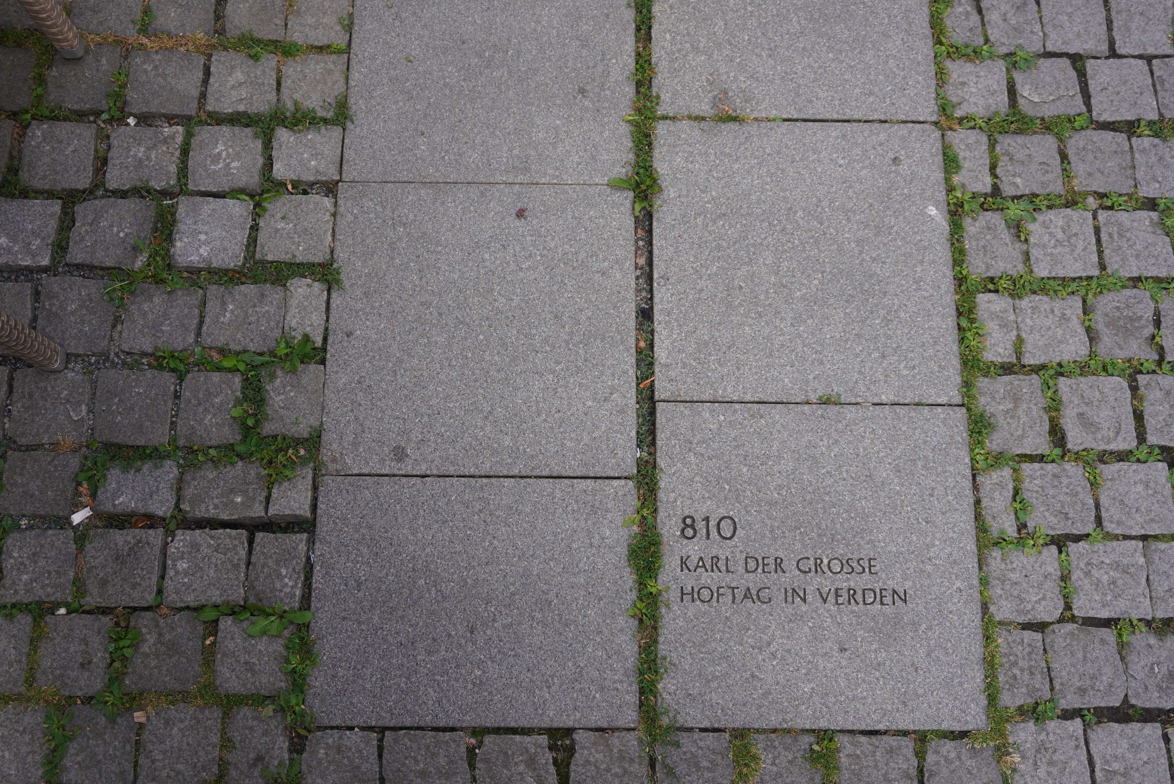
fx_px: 1077
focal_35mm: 33
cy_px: 392
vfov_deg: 40.0
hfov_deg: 57.2
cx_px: 587
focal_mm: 22
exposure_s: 1/160
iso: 100
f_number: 4
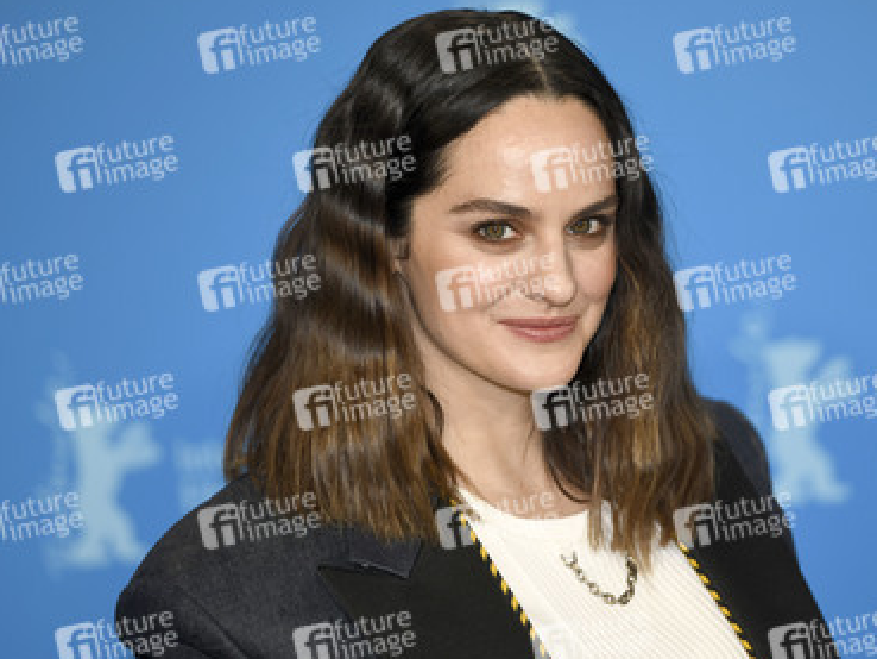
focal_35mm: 235
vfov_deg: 6.3
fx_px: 5956
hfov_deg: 8.4
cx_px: 529
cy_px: 343
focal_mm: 200
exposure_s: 1/400
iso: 640
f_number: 3.5
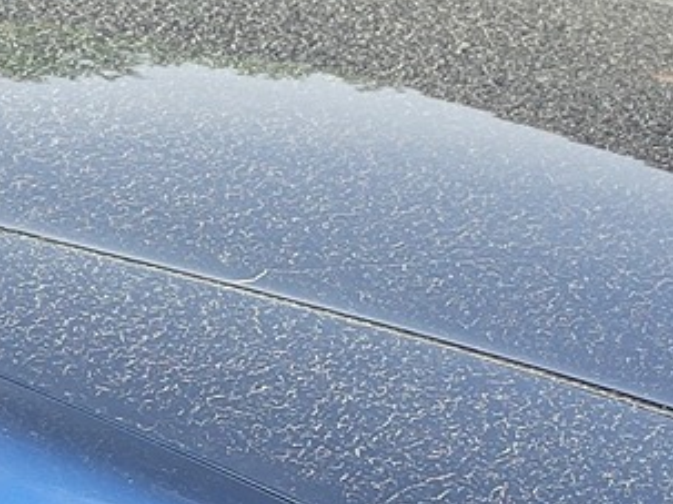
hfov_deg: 12.7
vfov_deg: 9.6
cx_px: -96
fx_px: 2973
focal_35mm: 153
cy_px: 535
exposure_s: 1/430
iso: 12
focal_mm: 6.3
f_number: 1.7
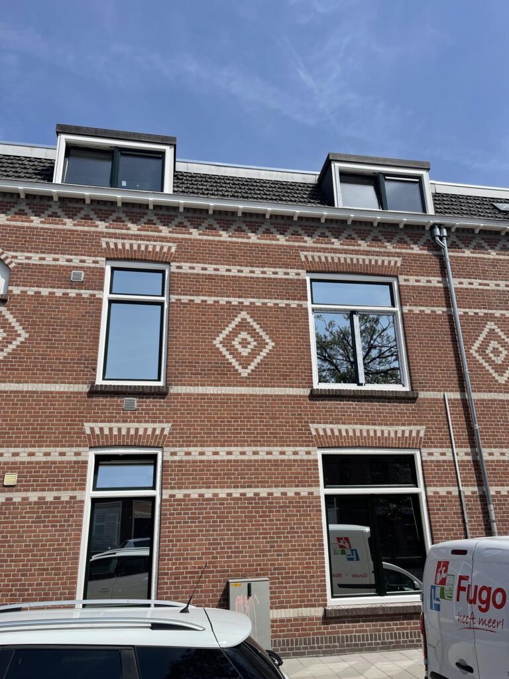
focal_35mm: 26
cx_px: 254
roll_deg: +1.5
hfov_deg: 53.1
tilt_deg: +19.3
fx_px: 510
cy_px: 340
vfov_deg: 67.3
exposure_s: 1/4717
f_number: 1.6
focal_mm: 5.1
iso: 32
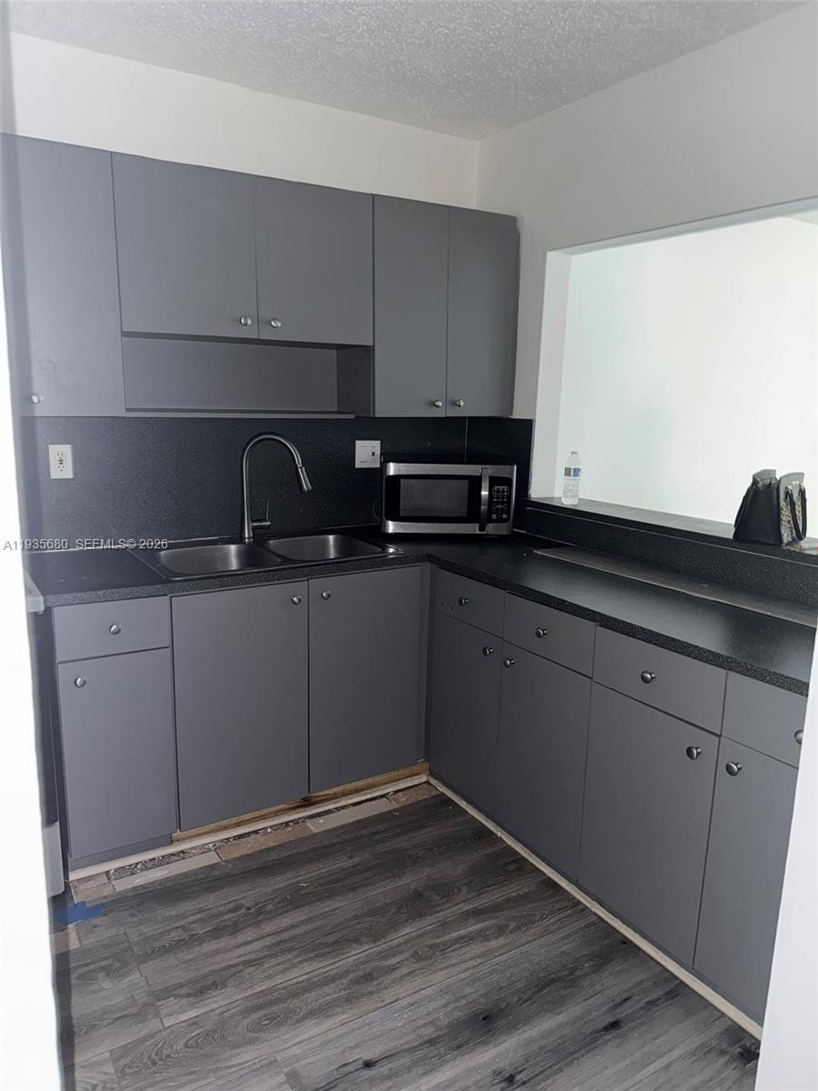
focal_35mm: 24
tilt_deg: -11.0
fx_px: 756
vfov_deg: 71.6
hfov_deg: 56.8
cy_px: 546
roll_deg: -2.4
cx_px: 409
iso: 200
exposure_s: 1/5
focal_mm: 6.76
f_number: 1.78
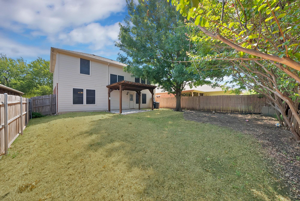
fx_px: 100
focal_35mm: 12
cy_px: 100
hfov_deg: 112.6
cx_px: 150
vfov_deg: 90.1
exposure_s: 1/160
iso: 640
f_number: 9
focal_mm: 12
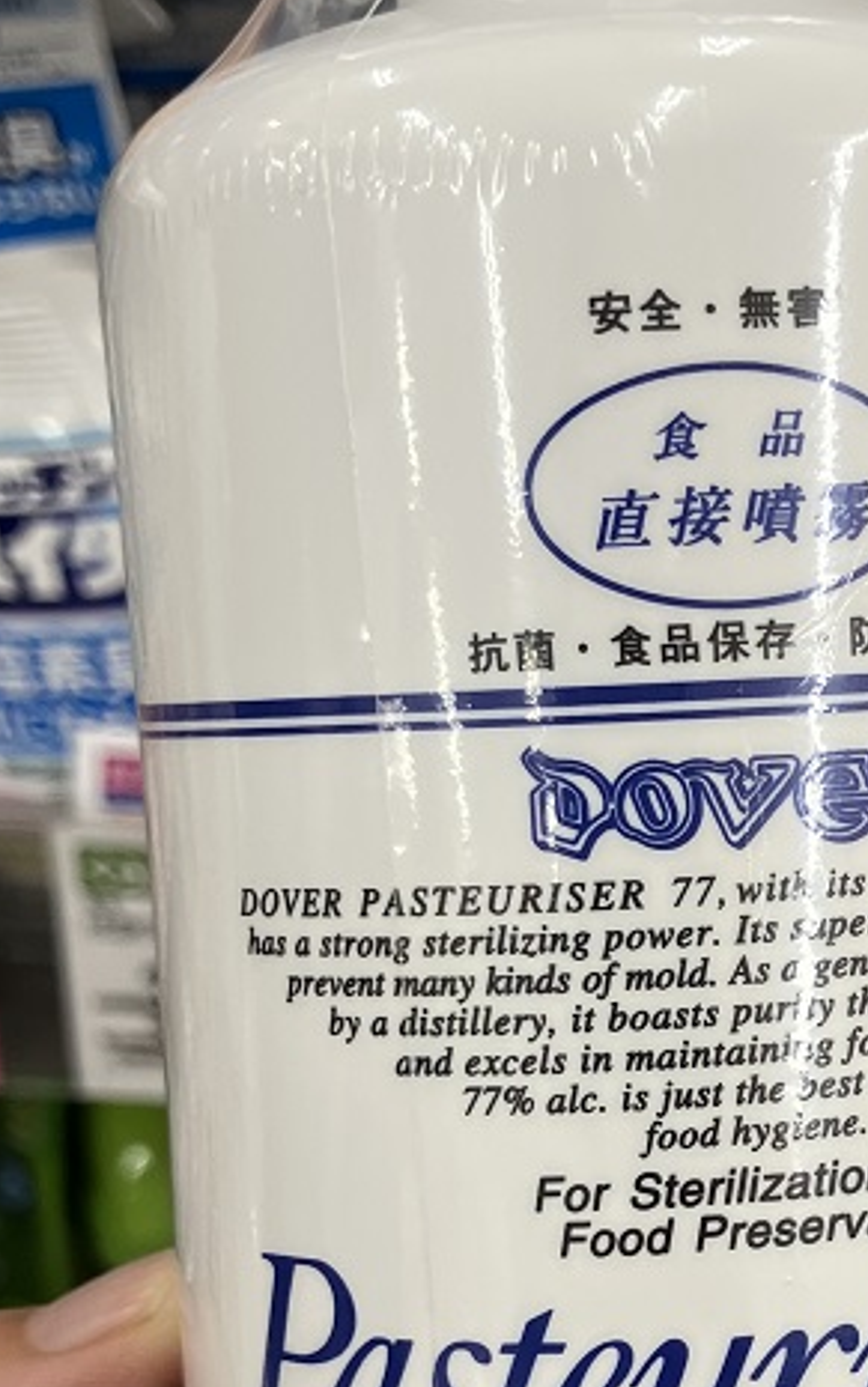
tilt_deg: -36.4
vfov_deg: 29.7
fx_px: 2571
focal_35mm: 68
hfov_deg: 18.7
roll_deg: -3.1
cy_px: 1029
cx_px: 859
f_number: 1.8
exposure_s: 1/60
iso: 50
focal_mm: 3.99
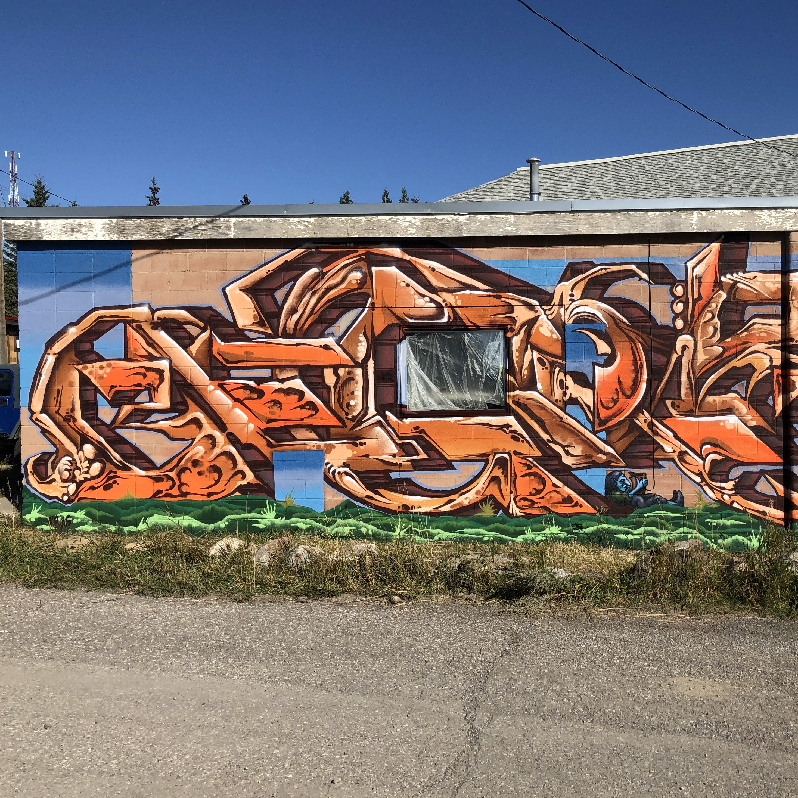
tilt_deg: -1.4
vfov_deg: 48.4
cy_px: 395
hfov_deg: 47.8
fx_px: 887
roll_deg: +0.4
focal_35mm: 34
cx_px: 516
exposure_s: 1/2525
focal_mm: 3.99
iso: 20
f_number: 1.8
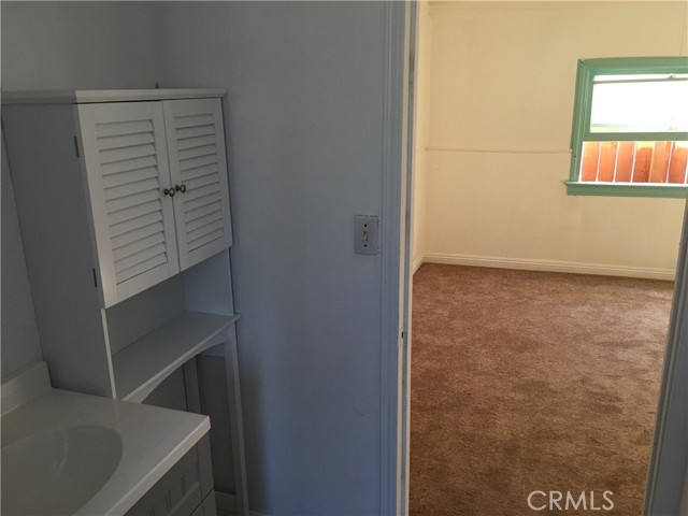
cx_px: 344
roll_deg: +0.2
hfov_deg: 61.7
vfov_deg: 48.2
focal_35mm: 29
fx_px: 576
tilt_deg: -16.2
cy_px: 258
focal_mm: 4.15
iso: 32
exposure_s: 1/15
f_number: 2.2
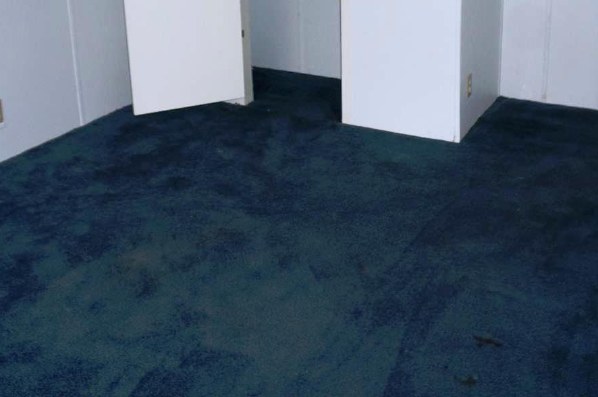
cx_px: 328
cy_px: 34
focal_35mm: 44
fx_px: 730
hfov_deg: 44.5
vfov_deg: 29.1
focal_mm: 16
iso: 640
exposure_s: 1/60
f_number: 4
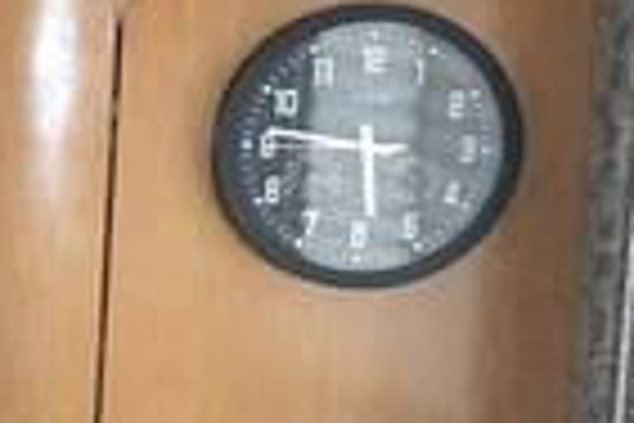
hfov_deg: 8.7
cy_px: 511
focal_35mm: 192
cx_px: -1299
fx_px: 3381
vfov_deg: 7.1
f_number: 3.5
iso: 1400
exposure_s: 1/60
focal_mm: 18
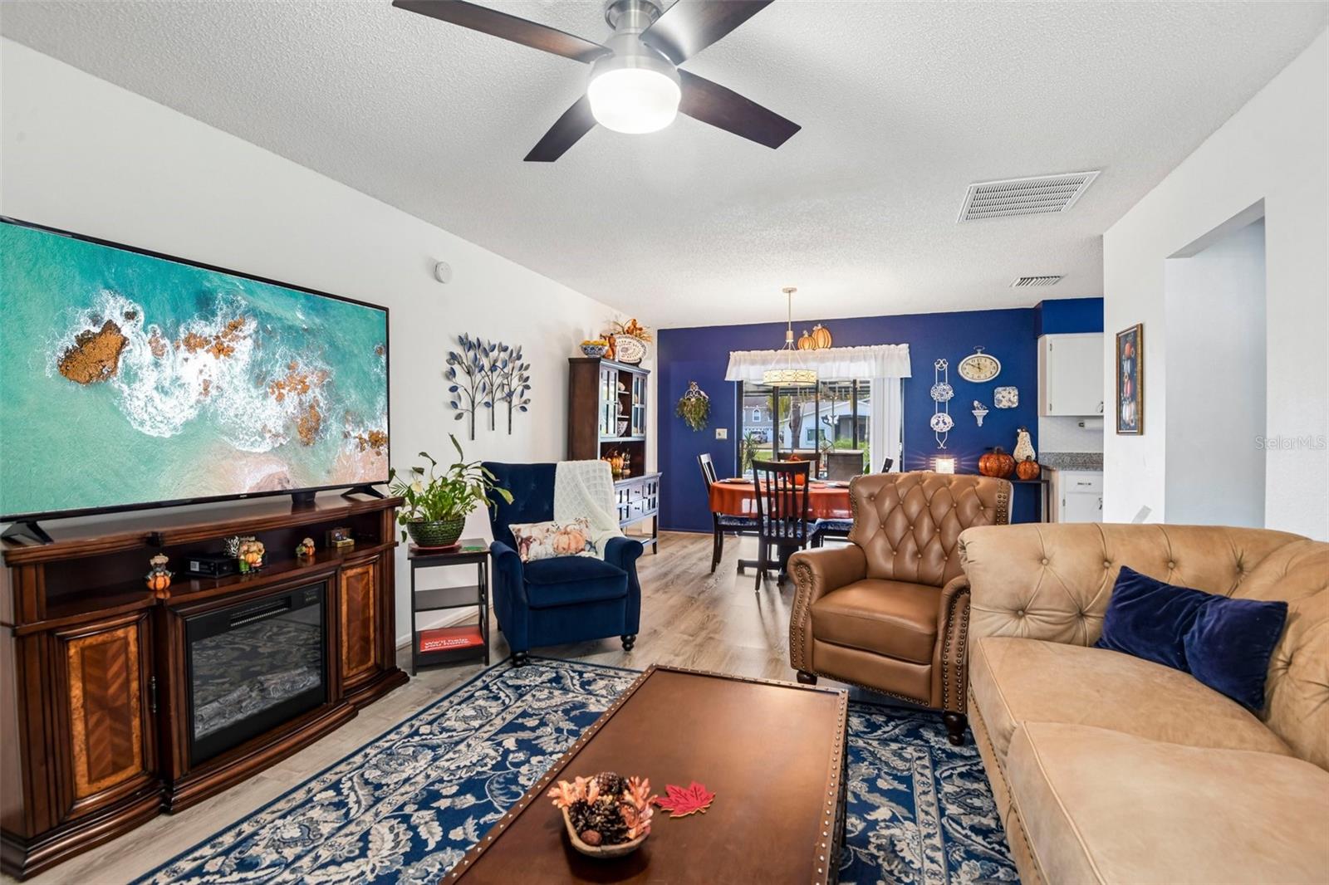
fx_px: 591
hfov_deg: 96.7
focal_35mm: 16
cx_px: 664
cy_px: 442
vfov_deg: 73.7
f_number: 8
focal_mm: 16
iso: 400
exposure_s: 1/4
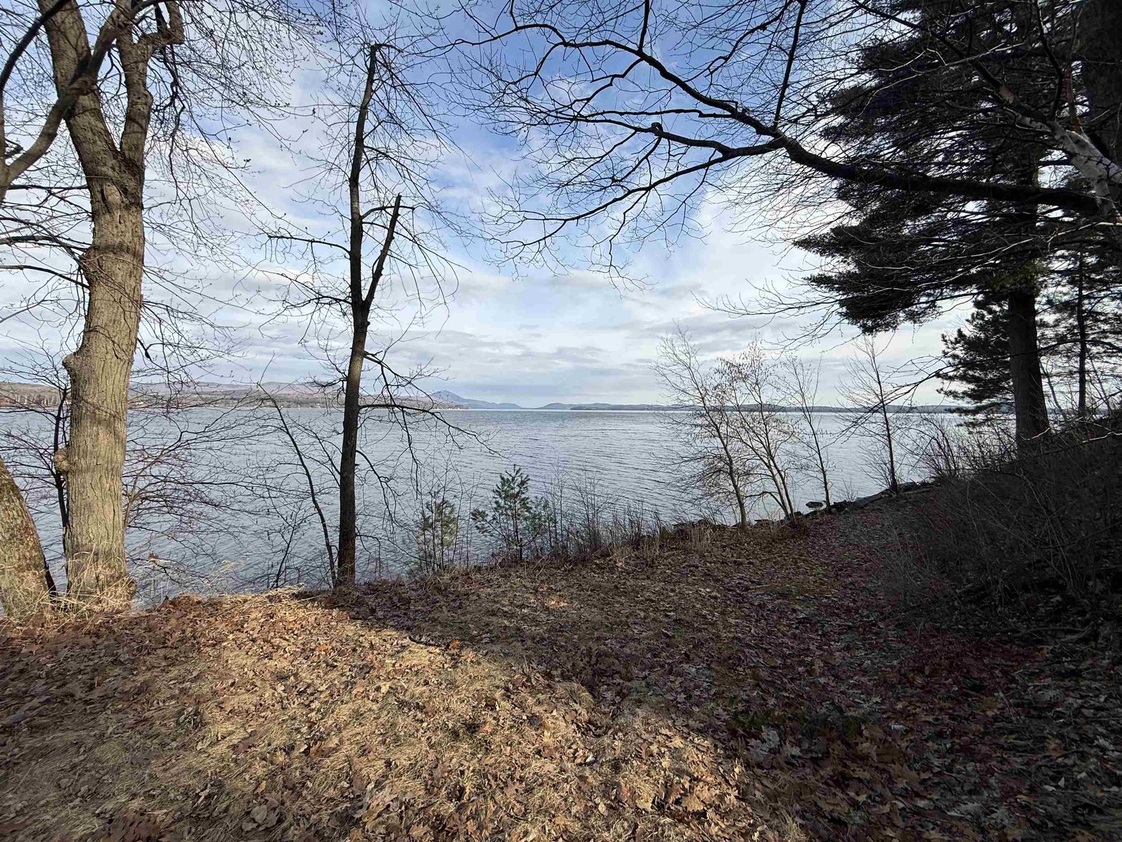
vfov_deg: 85.7
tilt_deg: -2.0
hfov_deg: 102.1
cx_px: 561
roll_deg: +0.4
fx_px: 454
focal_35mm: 14
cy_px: 421
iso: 50
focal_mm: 2.22
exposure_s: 1/1698
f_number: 2.2
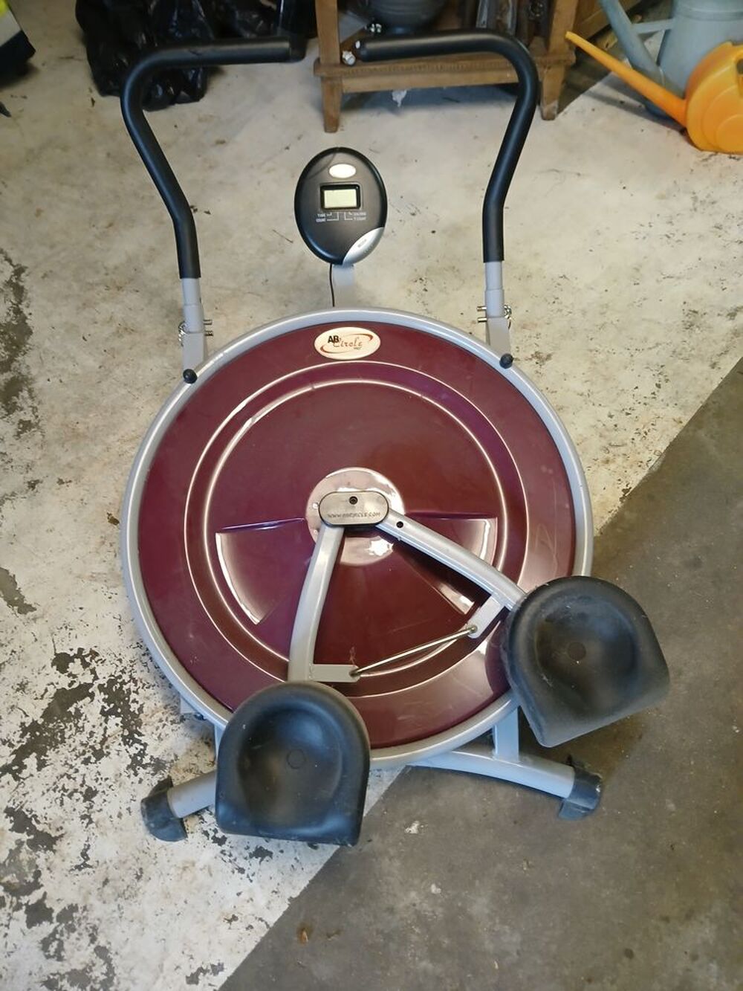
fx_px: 744
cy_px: 496
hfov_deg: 53.1
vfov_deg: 67.3
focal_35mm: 26
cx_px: 372
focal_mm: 3.98
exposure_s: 1/25
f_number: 1.8
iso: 250
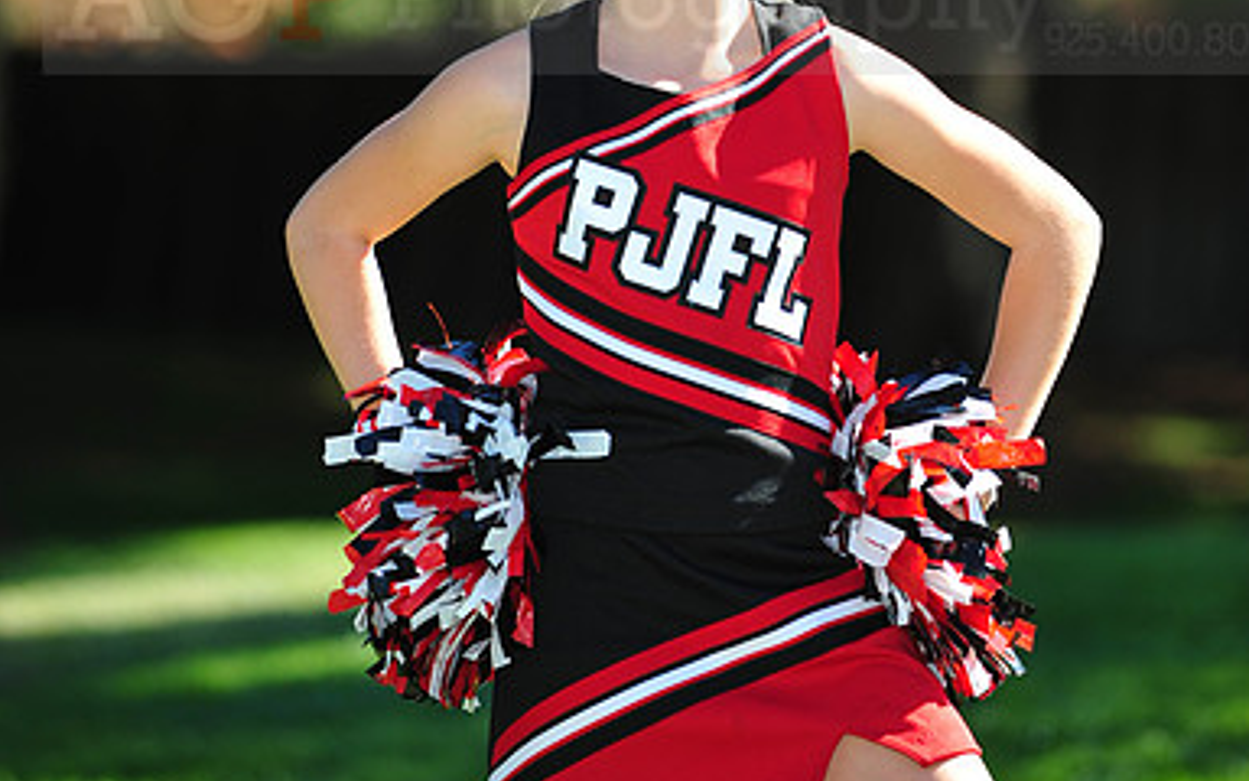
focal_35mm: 308
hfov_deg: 6.8
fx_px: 10484
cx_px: 624
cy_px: -29
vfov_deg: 4.3
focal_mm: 200
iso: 400
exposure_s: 1/1000
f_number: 4.5
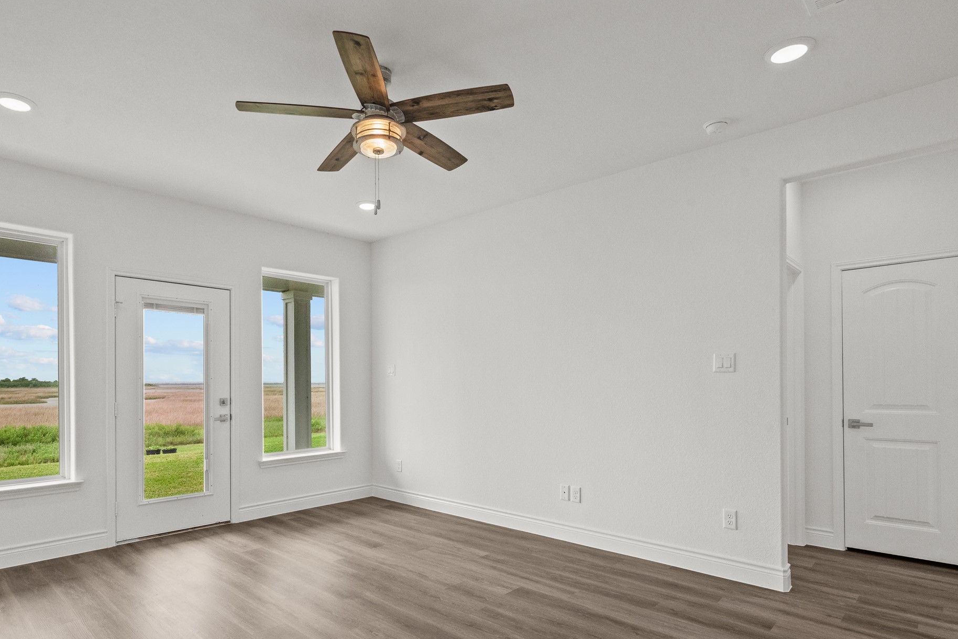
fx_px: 506
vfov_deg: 64.1
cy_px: 375
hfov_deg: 86.6
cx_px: 427
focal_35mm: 19
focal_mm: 16
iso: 2000
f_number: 10
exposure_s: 1/10
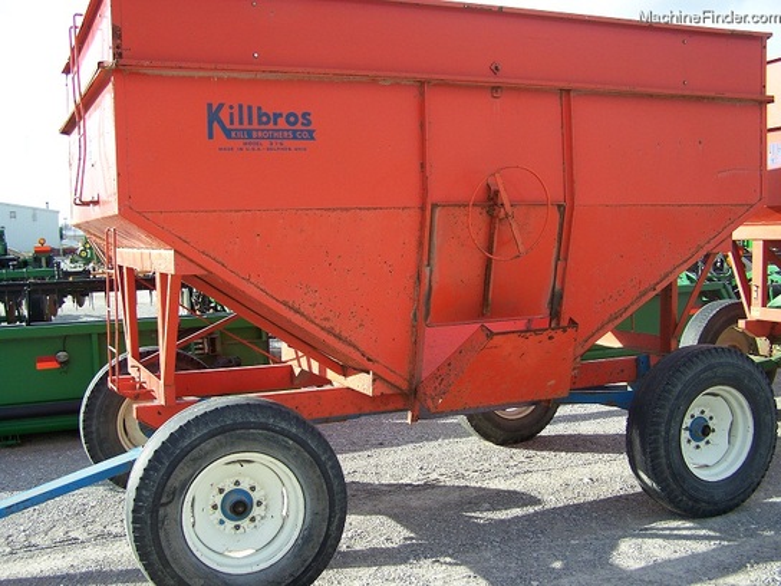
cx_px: 390
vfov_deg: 37.7
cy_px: 293
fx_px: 857
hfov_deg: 49.0
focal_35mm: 38
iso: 64
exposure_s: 1/320
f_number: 2.8
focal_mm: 6.3
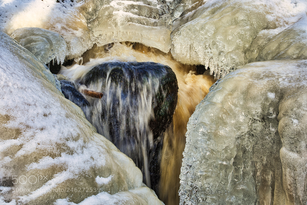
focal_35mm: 48
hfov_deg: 41.1
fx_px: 409
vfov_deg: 28.1
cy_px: 102
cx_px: 154
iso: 100
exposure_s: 1/30
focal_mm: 48
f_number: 11
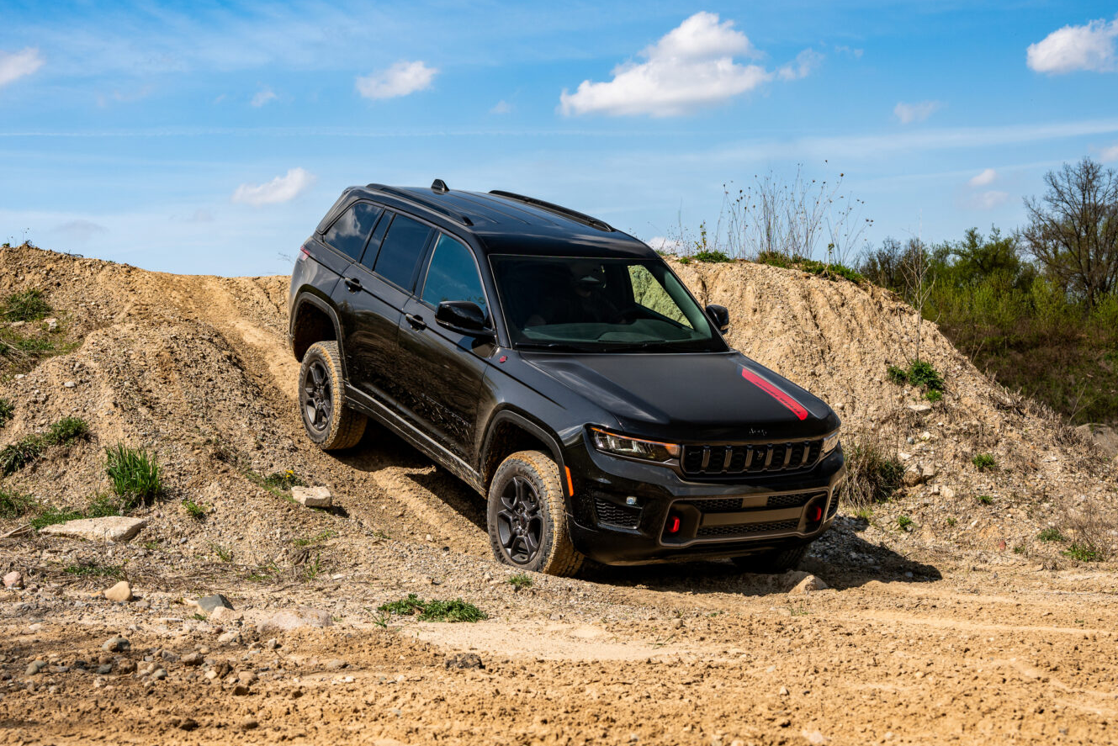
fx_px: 1615
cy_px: 409
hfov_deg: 38.2
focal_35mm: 52
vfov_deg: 26.0
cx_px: 572
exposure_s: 1/400
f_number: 5
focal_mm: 36
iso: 100
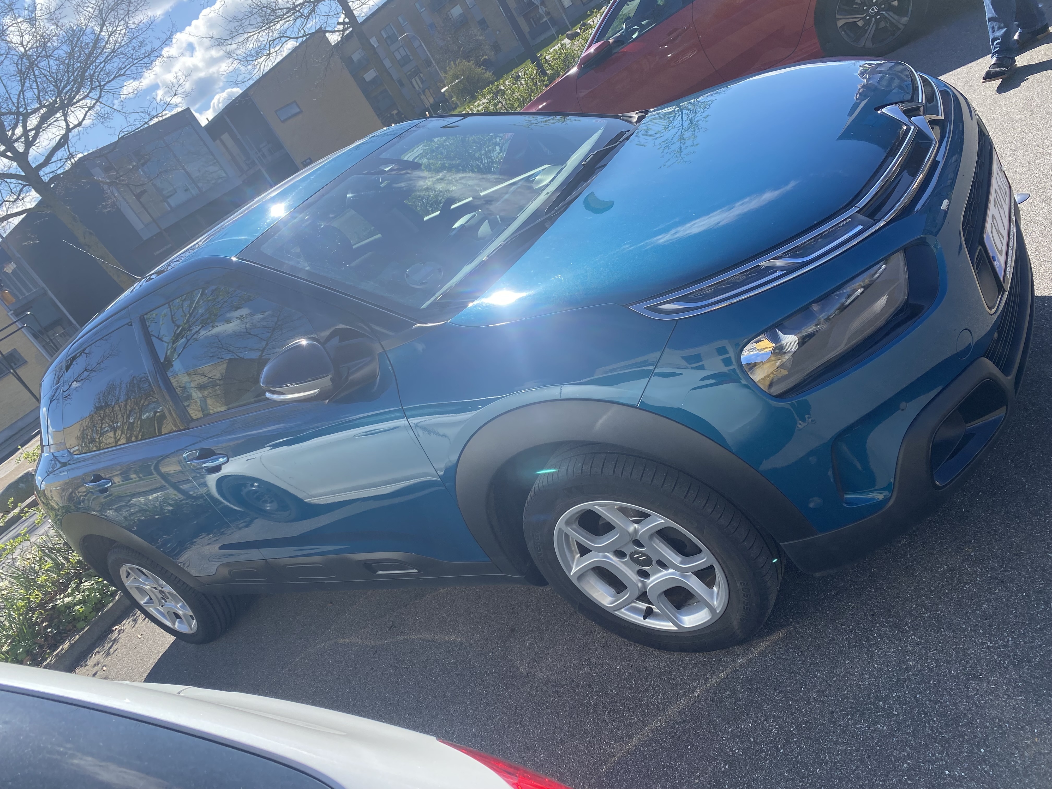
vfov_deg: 53.1
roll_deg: +32.0
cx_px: 526
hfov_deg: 67.3
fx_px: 790
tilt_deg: -18.9
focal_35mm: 26
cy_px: 394
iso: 32
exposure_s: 1/1504
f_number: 1.8
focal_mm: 4.25
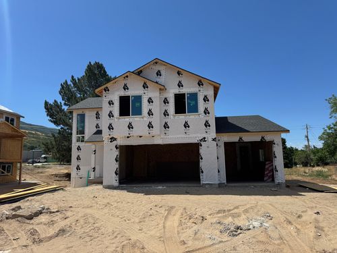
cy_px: 126
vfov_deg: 56.8
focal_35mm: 24
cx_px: 168
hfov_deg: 71.6
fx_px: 234
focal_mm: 6.76
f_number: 1.78
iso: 80
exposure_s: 1/6410
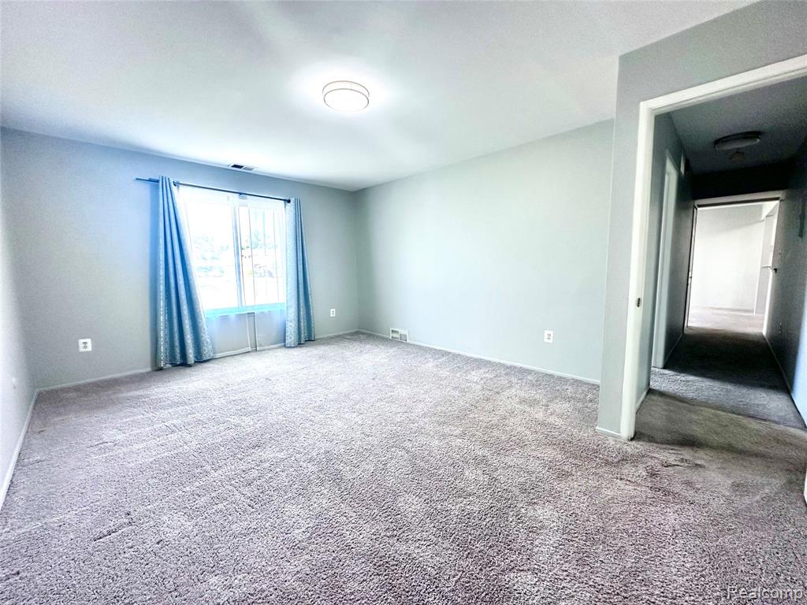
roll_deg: +0.2
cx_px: 404
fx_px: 326
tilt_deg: -6.4
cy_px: 302
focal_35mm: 14
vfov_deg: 85.7
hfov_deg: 102.1
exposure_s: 1/120
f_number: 2.2
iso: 200
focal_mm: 2.22
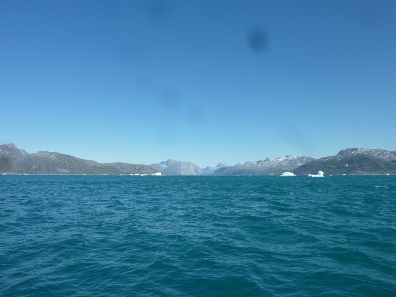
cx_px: 198
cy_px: 148
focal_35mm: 25
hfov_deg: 69.4
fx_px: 286
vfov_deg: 54.9
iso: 80
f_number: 5.6
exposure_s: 1/400
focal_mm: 4.1
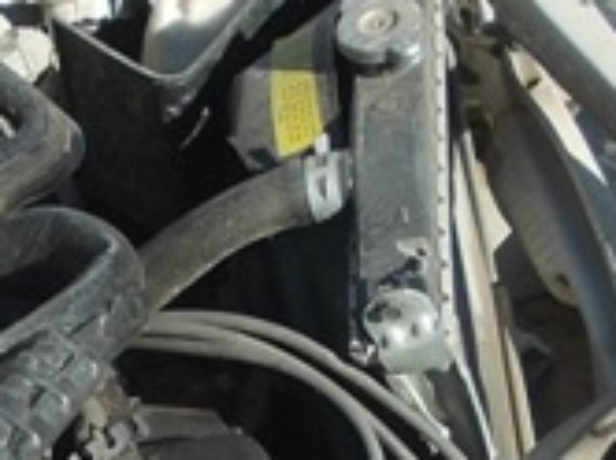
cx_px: 74
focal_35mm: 108
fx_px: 1919
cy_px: 523
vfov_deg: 13.4
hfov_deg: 18.0
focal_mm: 4
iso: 80
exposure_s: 1/250
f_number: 5.4
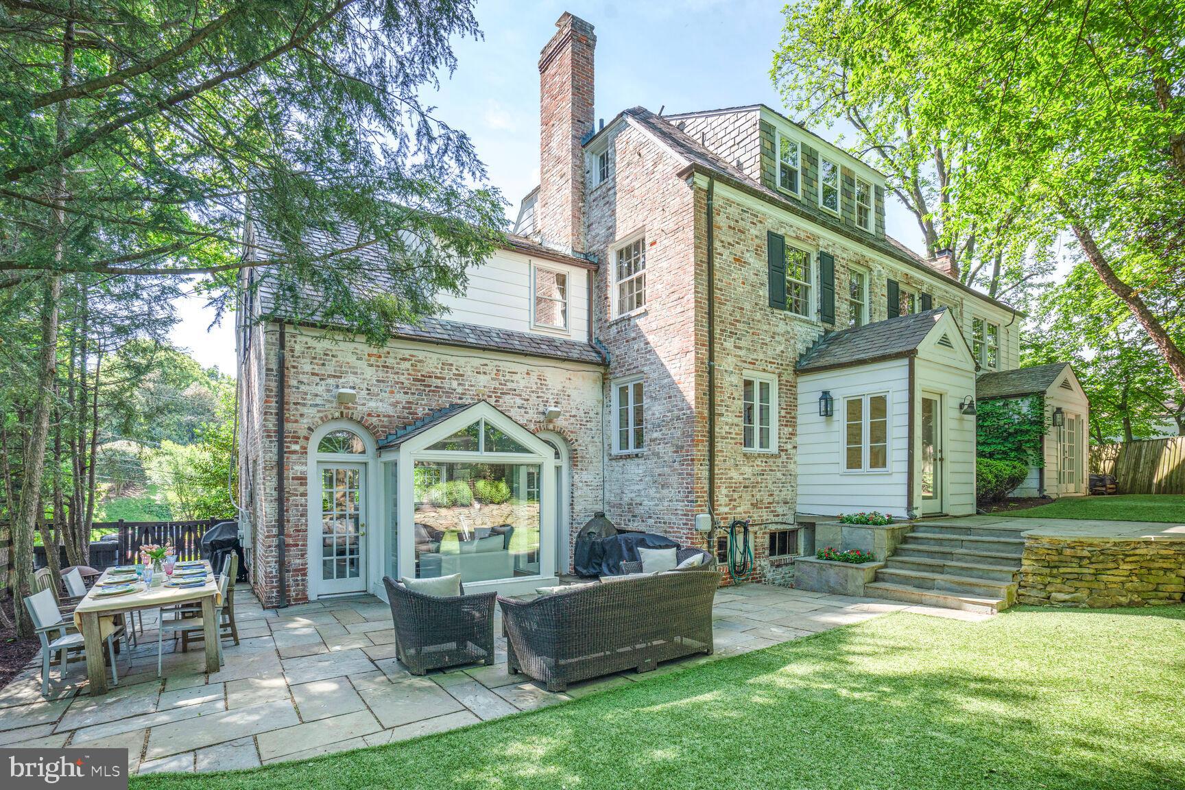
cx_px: 592
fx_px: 527
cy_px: 395
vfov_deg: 73.7
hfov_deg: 96.7
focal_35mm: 16
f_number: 8
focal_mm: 16
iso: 200
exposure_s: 1/100
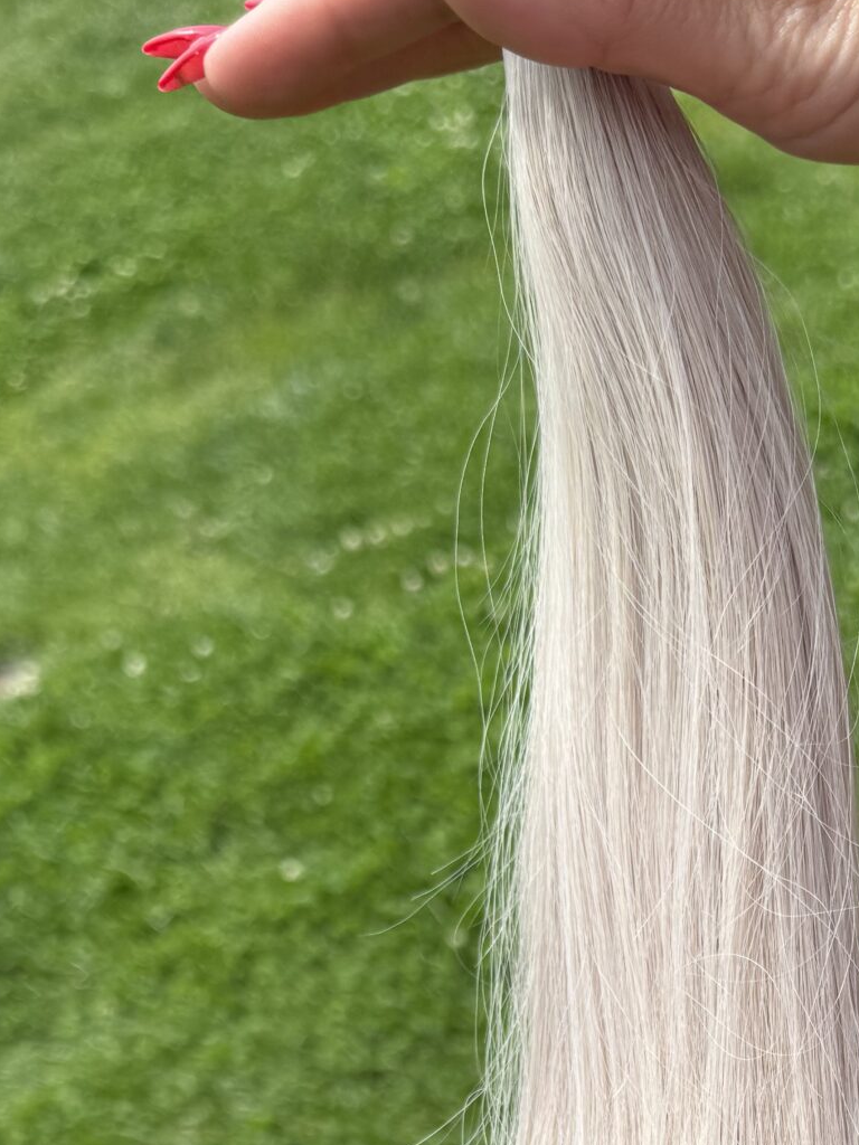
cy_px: 1240
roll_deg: +15.7
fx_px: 1985
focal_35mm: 60
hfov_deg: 23.8
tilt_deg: -44.5
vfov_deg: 29.3
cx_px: 764
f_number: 1.78
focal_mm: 6.76
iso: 80
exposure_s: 1/3145
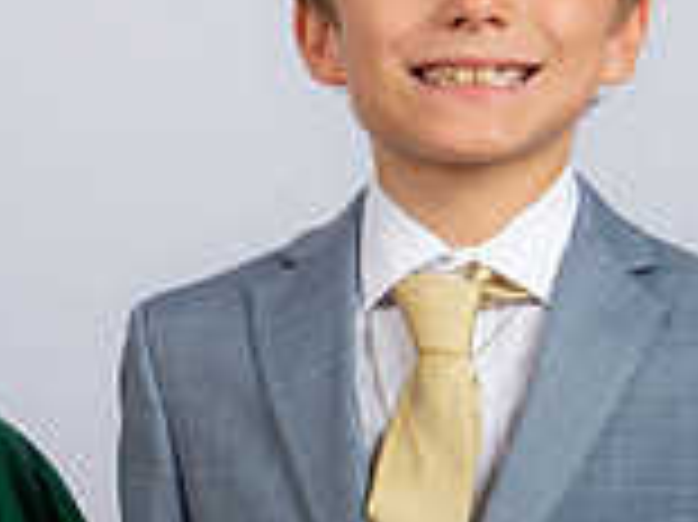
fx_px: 3627
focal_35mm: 180
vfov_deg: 8.2
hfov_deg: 10.8
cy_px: 567
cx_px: -149
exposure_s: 1/200
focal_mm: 50
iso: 320
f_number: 8
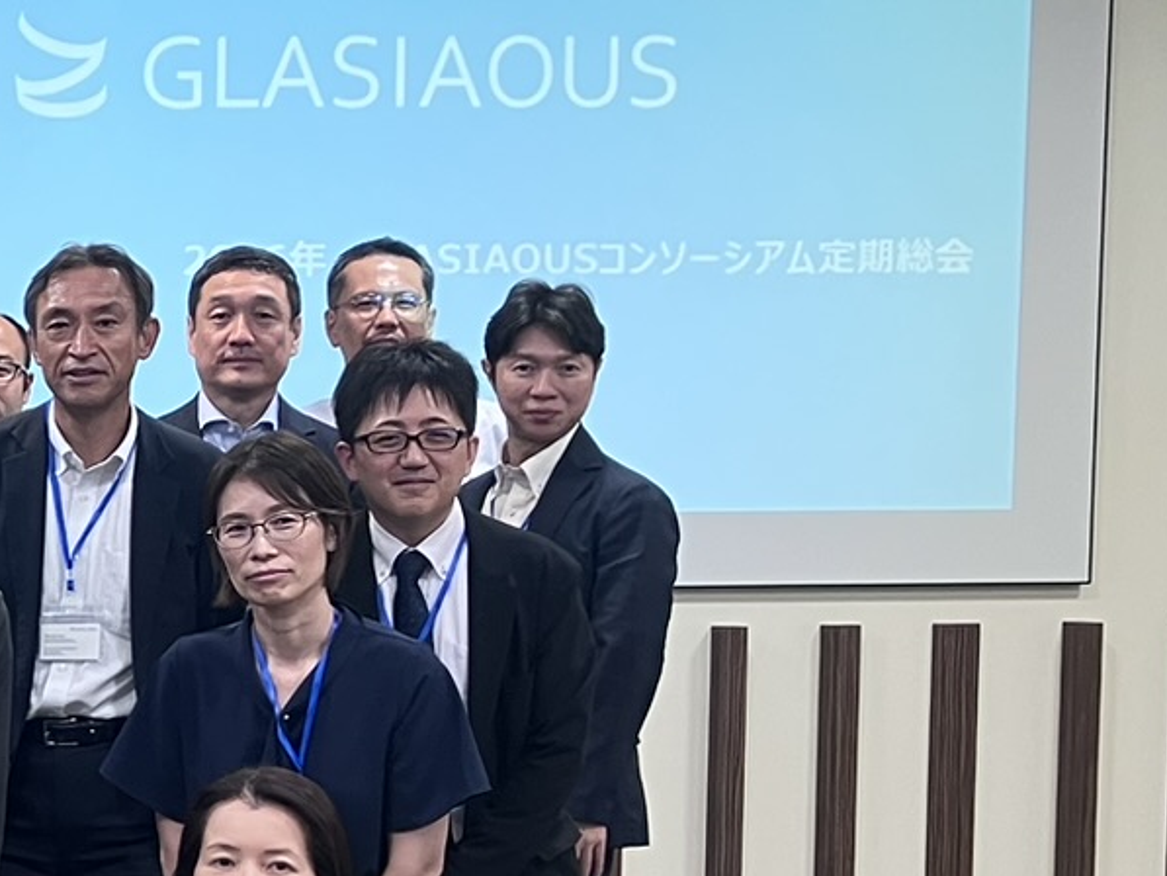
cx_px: -792
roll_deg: +0.4
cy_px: 766
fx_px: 3237
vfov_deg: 15.3
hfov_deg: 17.4
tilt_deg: -4.0
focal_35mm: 96
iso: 50
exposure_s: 1/50
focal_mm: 3.99
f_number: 1.8
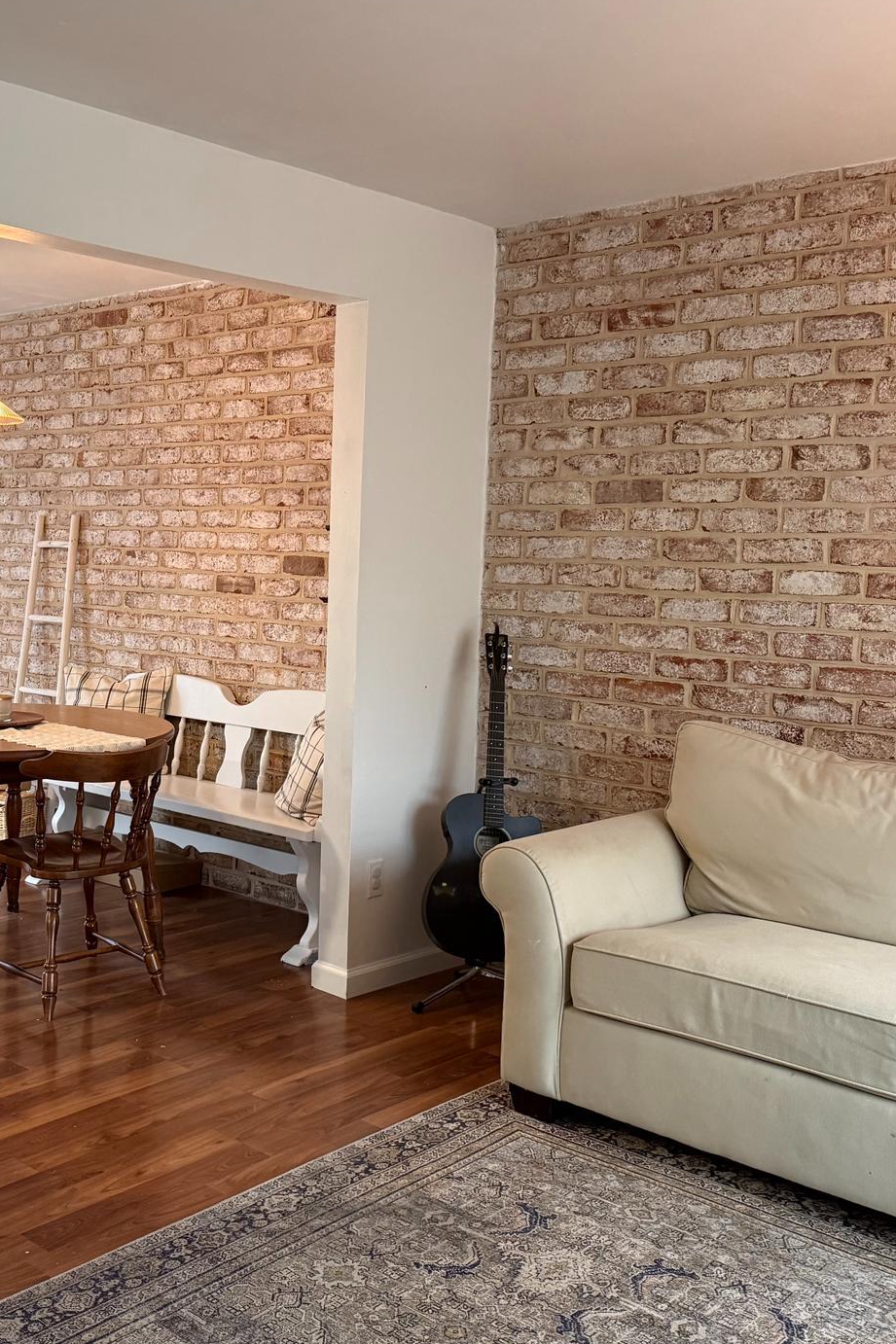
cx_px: 220
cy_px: 641
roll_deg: -0.3
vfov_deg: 51.9
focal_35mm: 37
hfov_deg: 35.1
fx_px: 1382
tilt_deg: -4.0
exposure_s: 1/60
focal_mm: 6.76
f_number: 1.78
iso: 400
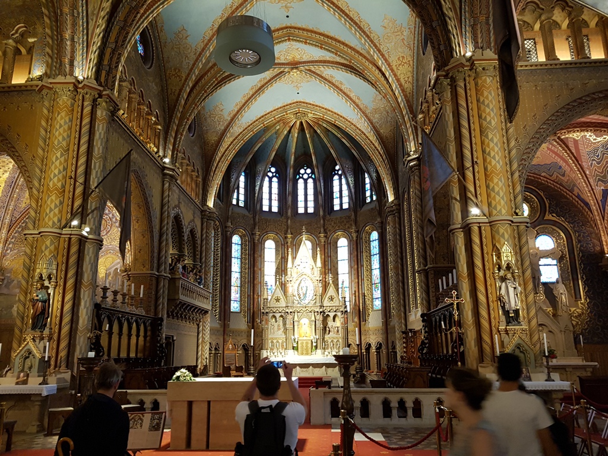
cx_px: 304
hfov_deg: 67.3
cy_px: 228
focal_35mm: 26
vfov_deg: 53.1
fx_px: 457
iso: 200
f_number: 1.7
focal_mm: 4.2
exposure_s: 1/13
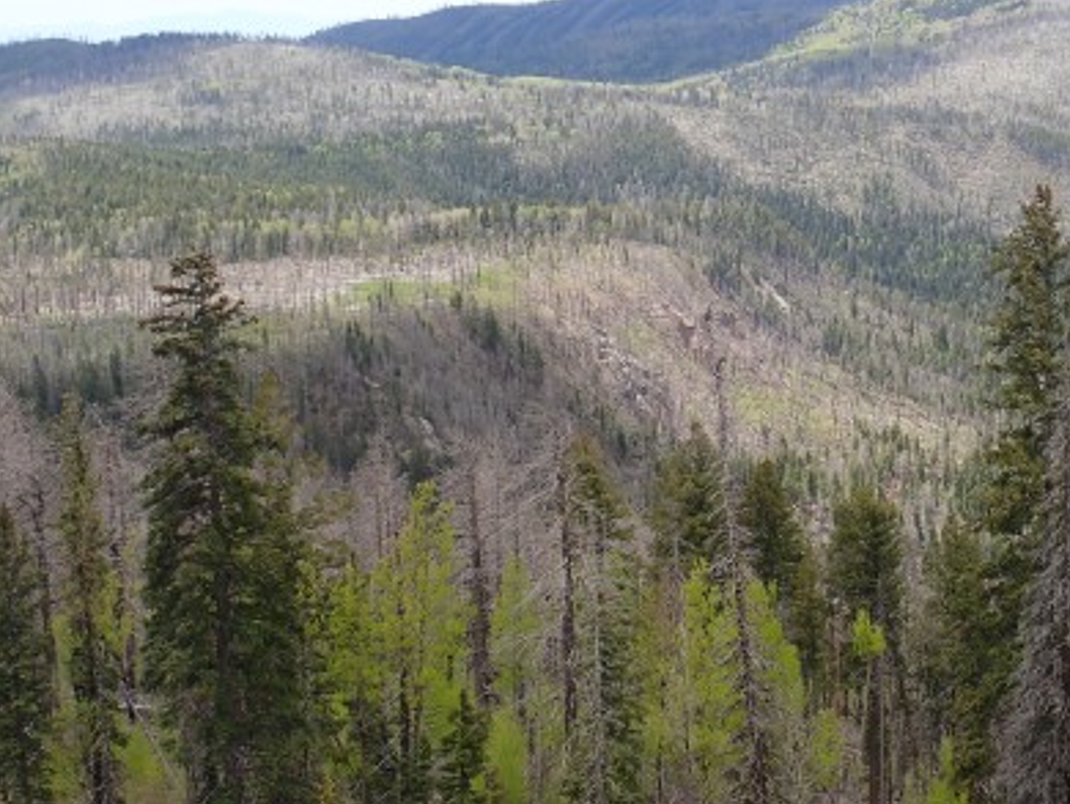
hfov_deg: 28.8
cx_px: 704
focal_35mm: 67
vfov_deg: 21.9
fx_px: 2072
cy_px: 348
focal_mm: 8.99
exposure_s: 1/250
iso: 100
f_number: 4.5
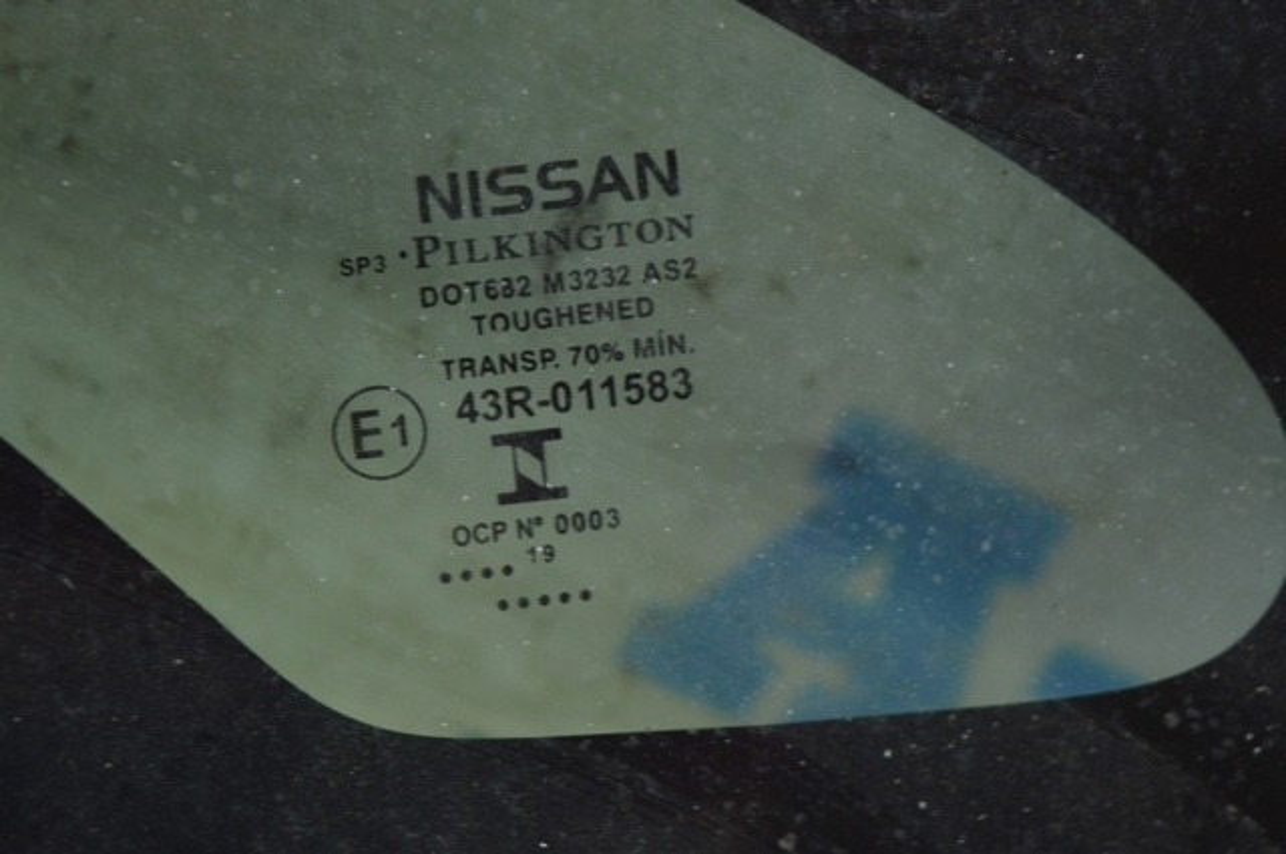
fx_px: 2943
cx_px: 643
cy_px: 427
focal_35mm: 82
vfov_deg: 16.5
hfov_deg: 24.6
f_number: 5.6
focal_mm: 55
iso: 400
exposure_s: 1/20
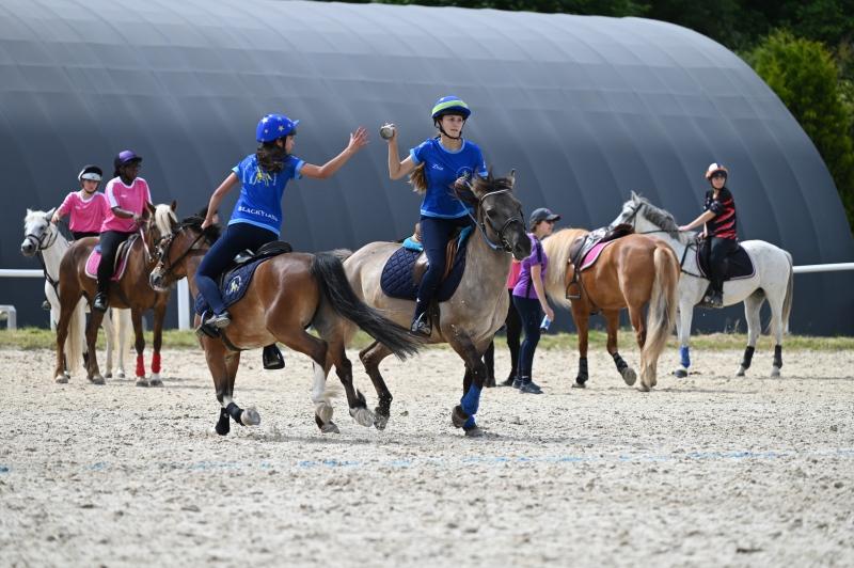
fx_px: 5214
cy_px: 284
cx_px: 427
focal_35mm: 220
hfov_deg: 9.4
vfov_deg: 6.2
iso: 280
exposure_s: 1/1250
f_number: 5.6
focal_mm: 220
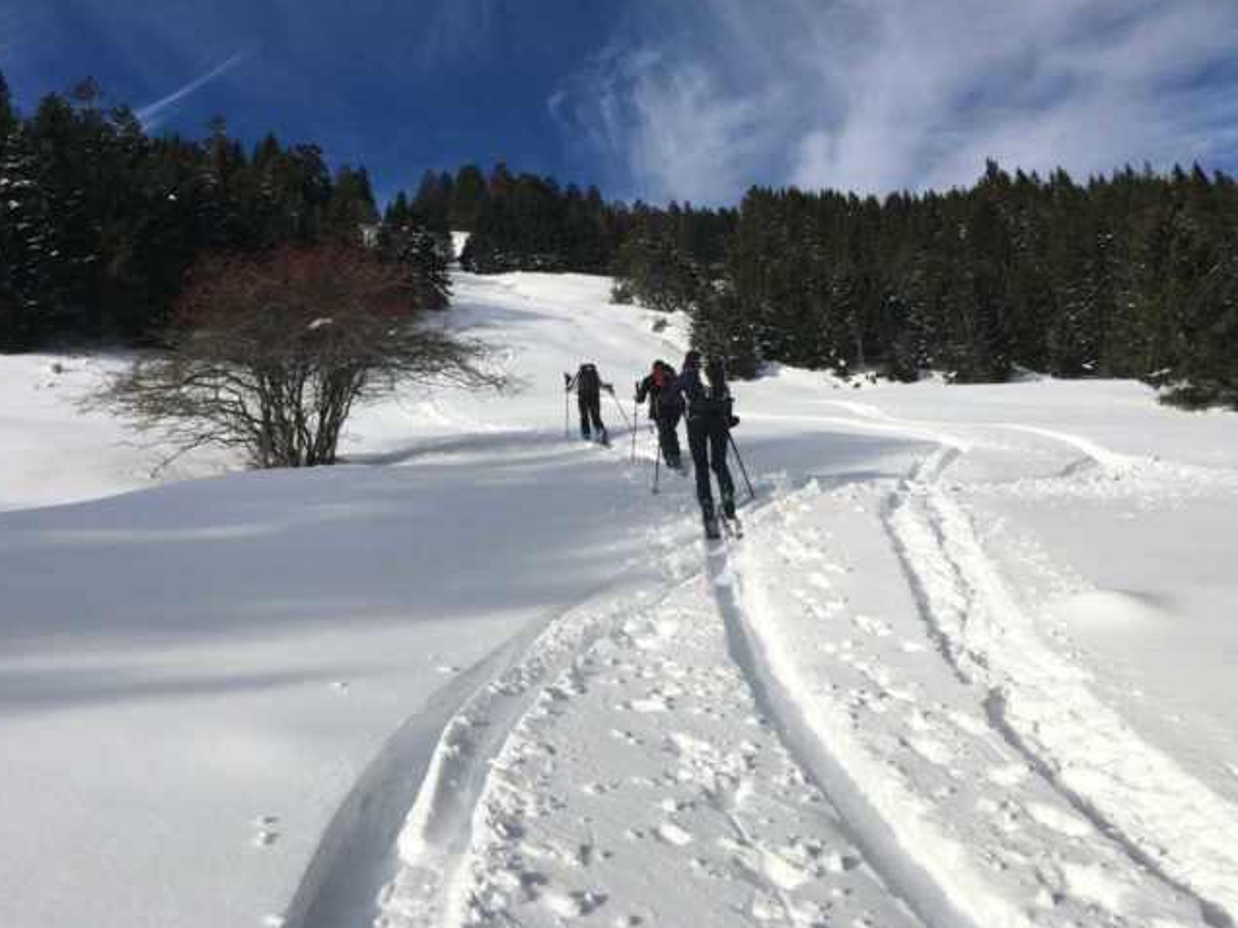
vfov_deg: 40.6
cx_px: 568
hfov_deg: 52.6
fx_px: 1252
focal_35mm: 35
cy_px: 387
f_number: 2.2
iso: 25
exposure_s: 1/2849
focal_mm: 4.15
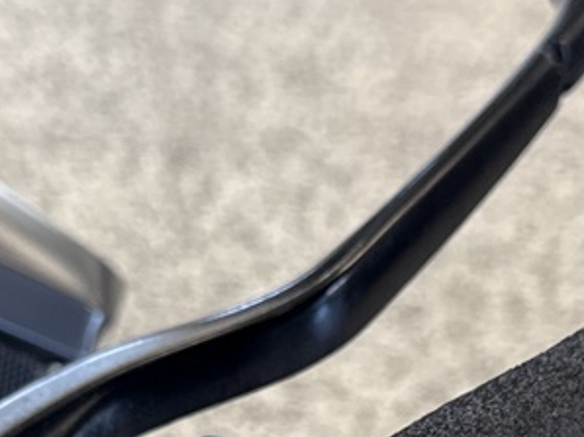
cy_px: 700
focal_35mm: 116
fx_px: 1955
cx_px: 288
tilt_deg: -49.8
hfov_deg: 17.0
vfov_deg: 12.0
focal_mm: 6.76
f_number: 1.78
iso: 100
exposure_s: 1/100
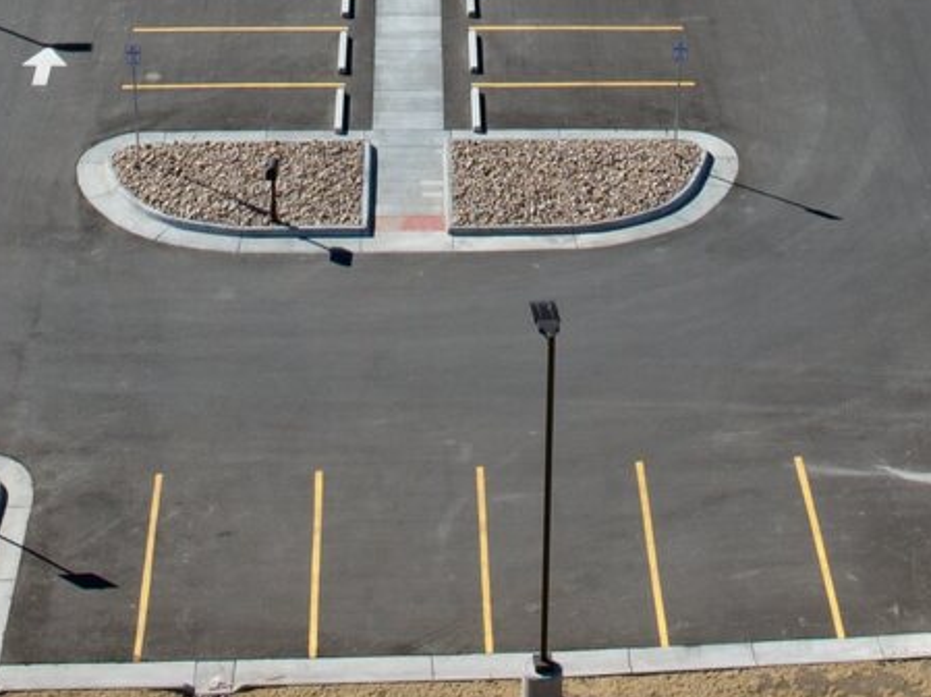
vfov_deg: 12.6
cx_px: 423
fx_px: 2875
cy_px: -537
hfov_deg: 18.4
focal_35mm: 107
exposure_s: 1/320
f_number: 8
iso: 100
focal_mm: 12.29
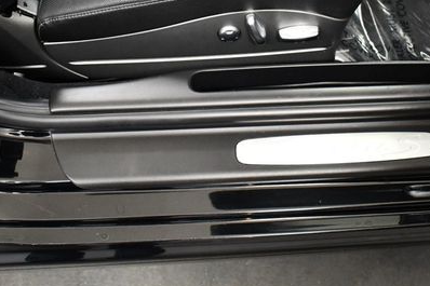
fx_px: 692
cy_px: 92
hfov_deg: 34.5
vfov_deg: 23.2
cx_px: 239
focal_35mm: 58
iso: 3200
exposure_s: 1/100
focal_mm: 18
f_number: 3.5
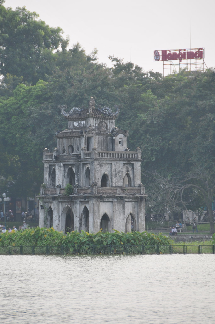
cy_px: 159
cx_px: 91
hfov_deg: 4.0
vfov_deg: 5.9
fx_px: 3117
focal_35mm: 347
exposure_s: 1/160
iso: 200
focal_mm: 200
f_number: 6.3
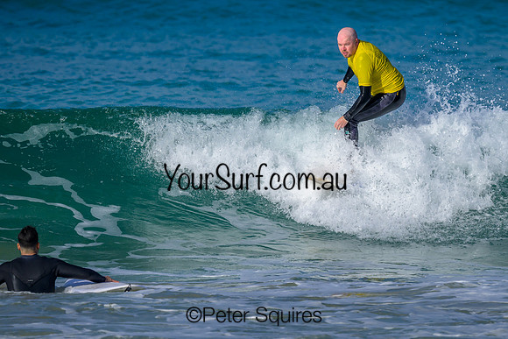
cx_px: 349
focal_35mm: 1098
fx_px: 15503
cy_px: 115
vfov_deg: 1.3
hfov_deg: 1.9
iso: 220
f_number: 6.3
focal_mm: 800
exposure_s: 1/2000
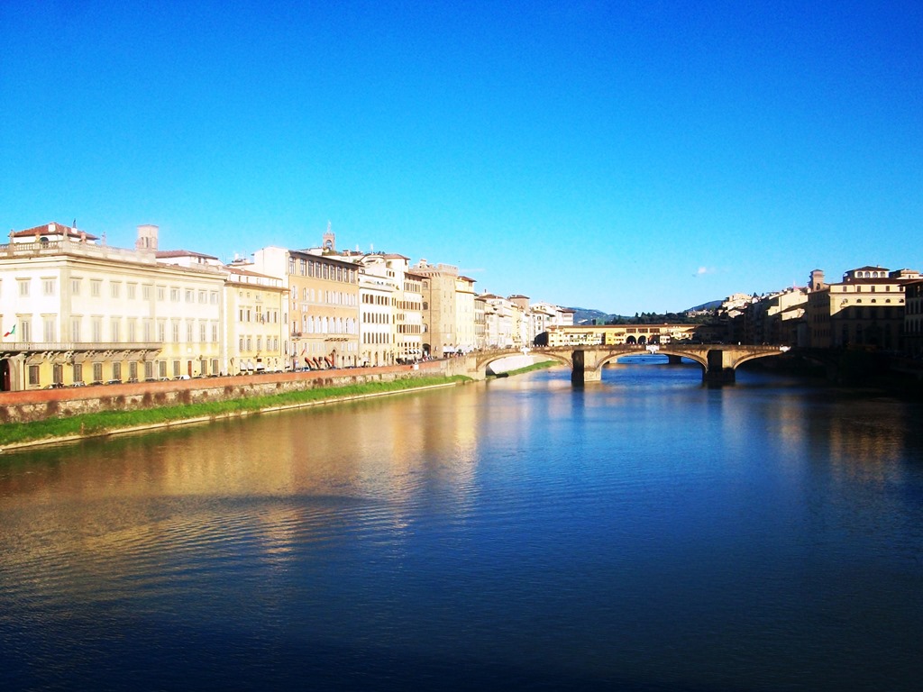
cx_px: 462
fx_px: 907
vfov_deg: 41.8
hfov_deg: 54.0
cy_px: 346
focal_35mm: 34
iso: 80
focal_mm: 5.7
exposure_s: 1/400
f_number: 5.5
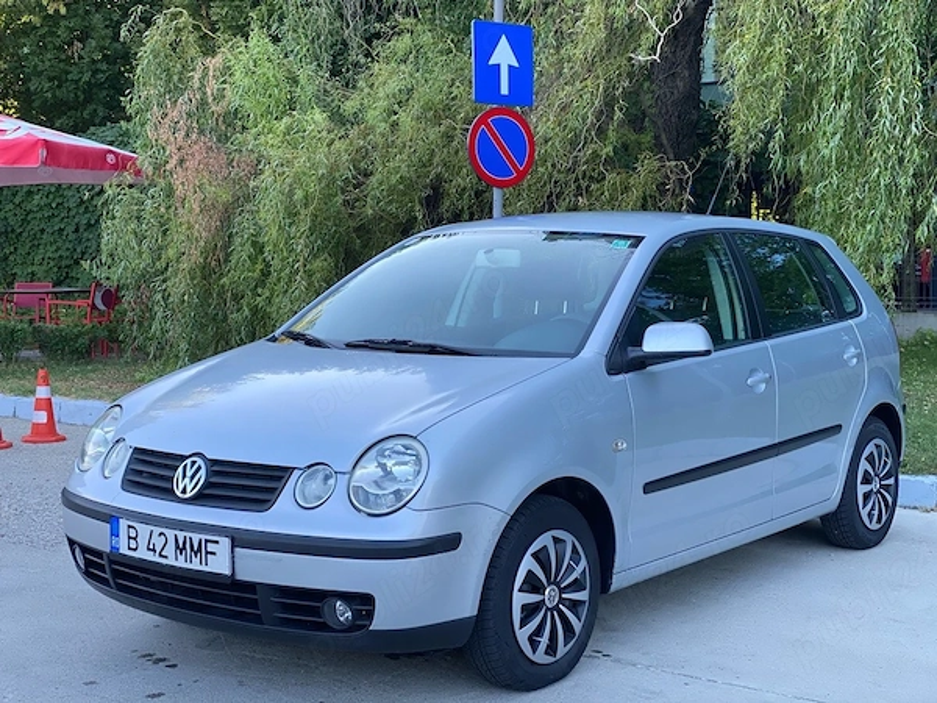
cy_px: 352
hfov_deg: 36.8
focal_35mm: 52
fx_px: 1408
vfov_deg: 28.0
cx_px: 468
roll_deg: +0.3
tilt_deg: -3.8
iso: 25
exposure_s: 1/122
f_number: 2
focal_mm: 6
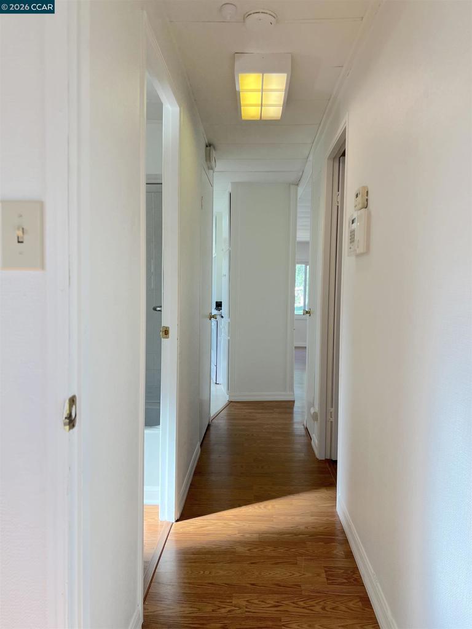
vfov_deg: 67.3
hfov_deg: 53.1
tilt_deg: -2.2
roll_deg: -0.7
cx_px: 236
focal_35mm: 26
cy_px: 314
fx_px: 473
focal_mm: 5.7
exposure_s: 1/133
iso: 50
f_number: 1.5
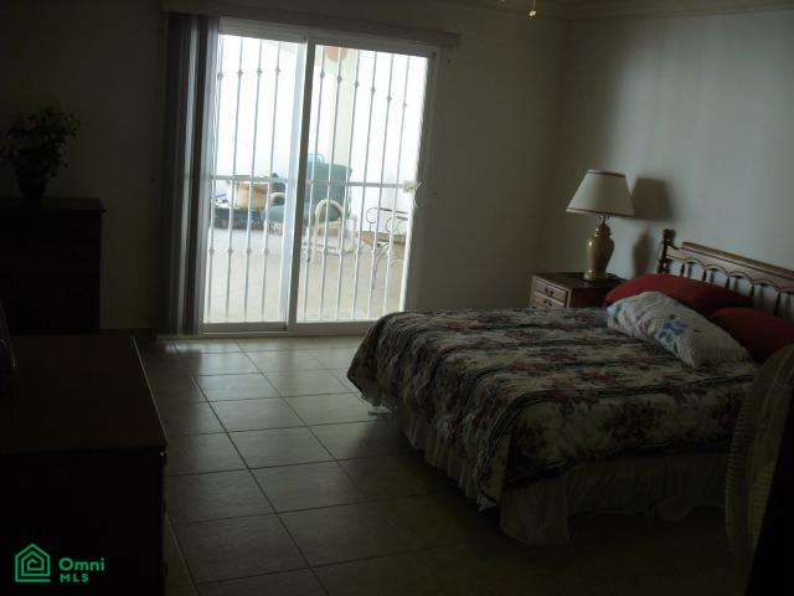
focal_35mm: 36
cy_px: 298
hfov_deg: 51.4
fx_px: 826
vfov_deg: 39.7
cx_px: 397
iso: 200
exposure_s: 1/80
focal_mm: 6.3
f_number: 3.1
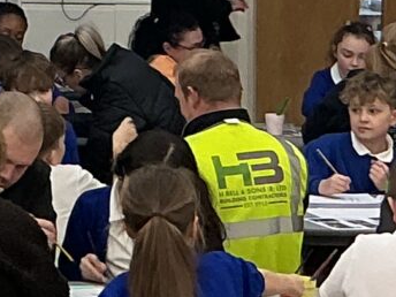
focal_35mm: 216
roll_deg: -0.3
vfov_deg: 6.8
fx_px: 2471
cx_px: -405
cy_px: -124
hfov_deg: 8.7
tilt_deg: -3.6
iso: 40
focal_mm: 3
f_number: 1.8
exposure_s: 1/50
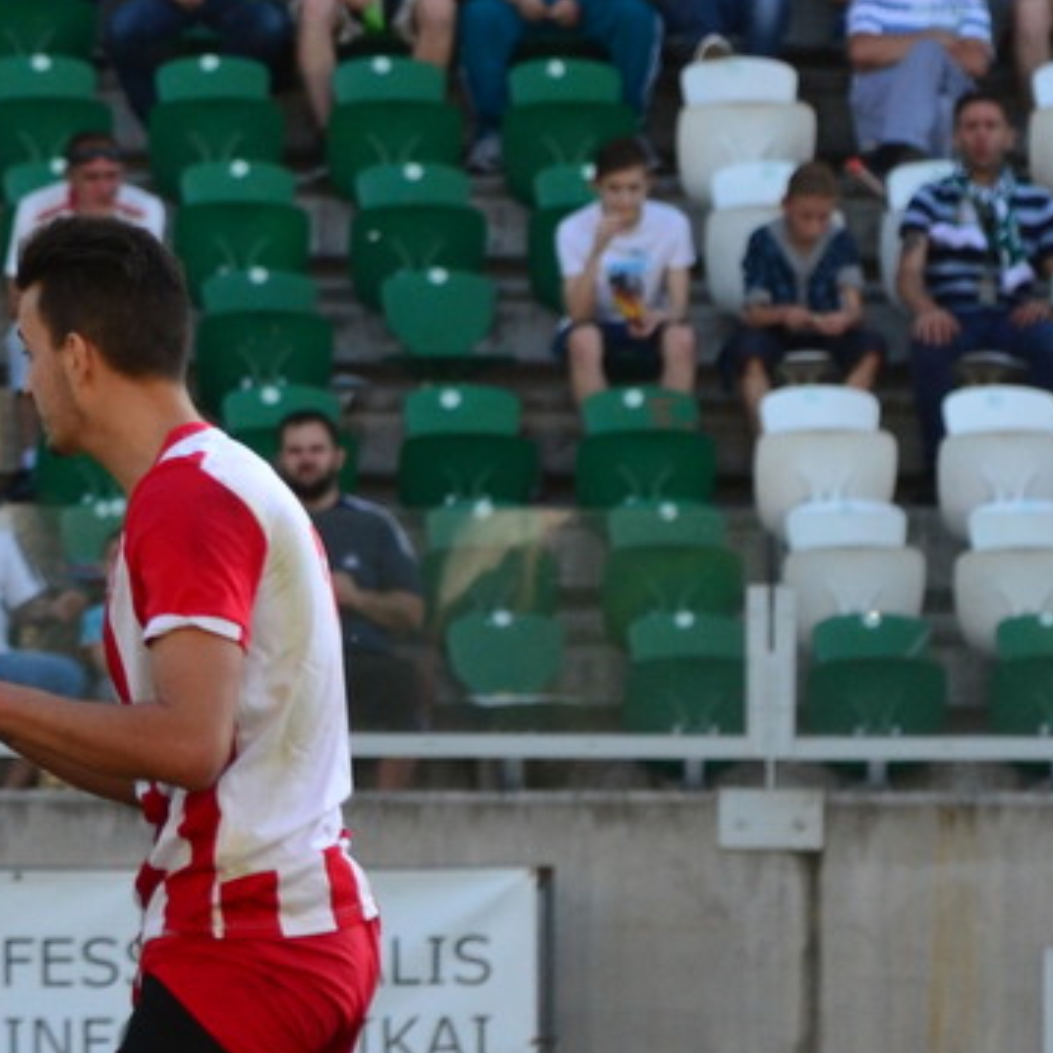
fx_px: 21387
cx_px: -392
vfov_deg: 2.8
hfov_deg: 2.8
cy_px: 897
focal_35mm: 621
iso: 400
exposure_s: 1/800
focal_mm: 145
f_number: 4.8
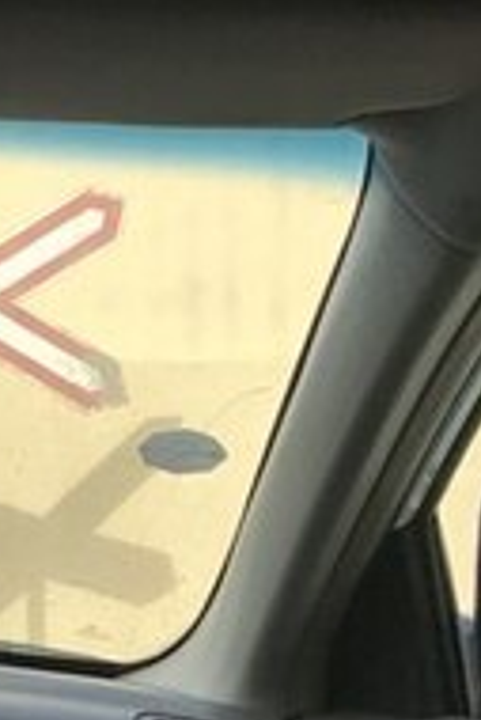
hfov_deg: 11.5
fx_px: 2020
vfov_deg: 20.2
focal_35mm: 101
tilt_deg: +5.5
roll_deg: -0.7
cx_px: -629
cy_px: 294
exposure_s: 1/1330
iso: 20
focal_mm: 3.99
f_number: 1.8
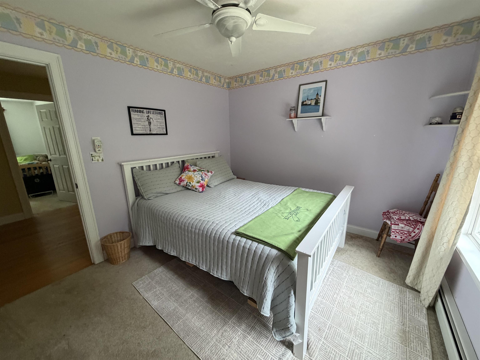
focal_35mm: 14
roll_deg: +1.5
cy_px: 180
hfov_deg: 102.1
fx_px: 194
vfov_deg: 85.7
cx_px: 240
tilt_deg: -14.0
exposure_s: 1/60
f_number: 2.2
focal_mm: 2.22
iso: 400
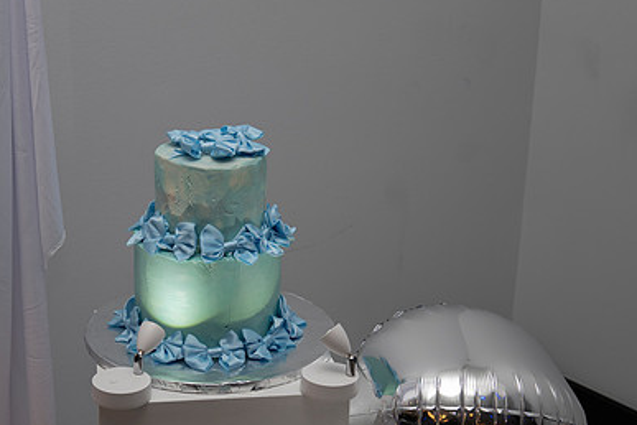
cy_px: 215
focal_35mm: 75
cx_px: 250
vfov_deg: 18.2
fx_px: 1327
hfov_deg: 26.9
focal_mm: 48
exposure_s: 1/160
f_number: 5.2
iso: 800
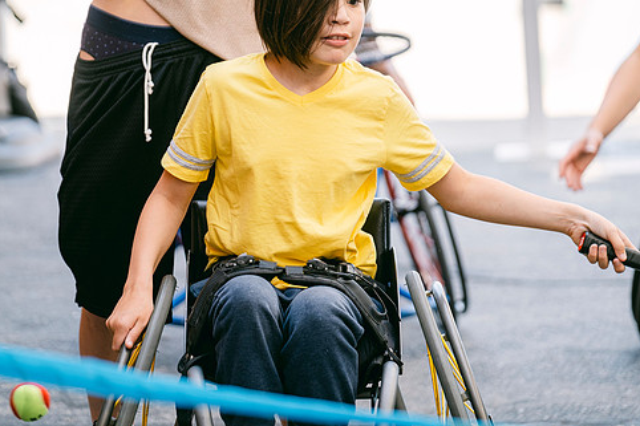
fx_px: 3554
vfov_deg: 6.9
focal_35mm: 200
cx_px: 305
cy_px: 182
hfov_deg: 10.3
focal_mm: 110.6
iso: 160
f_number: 2.8
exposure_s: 1/250
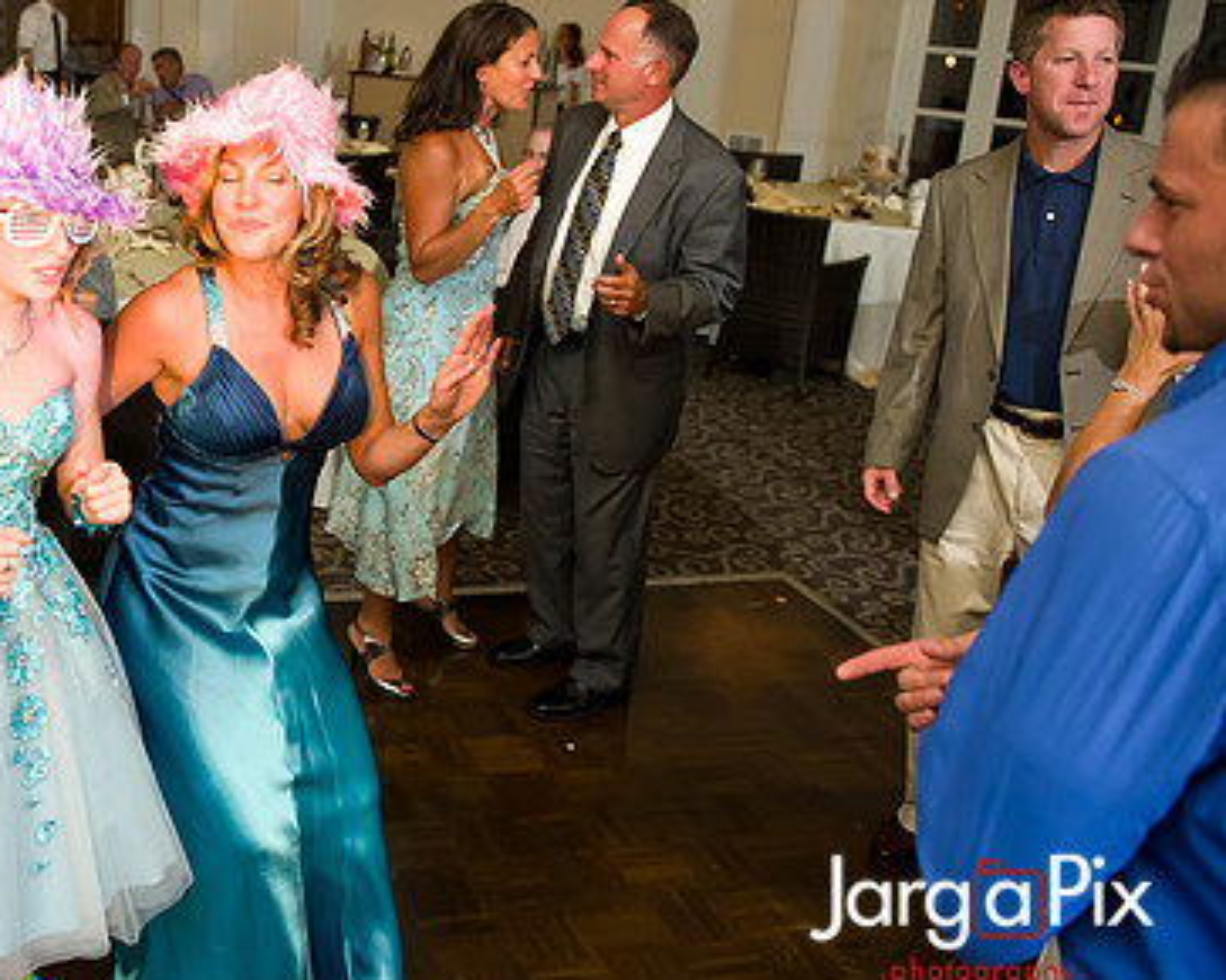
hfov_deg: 48.2
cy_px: 382
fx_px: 1306
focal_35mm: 36
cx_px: 290
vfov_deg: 40.9
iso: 1600
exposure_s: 1/125
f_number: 3.2
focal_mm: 24
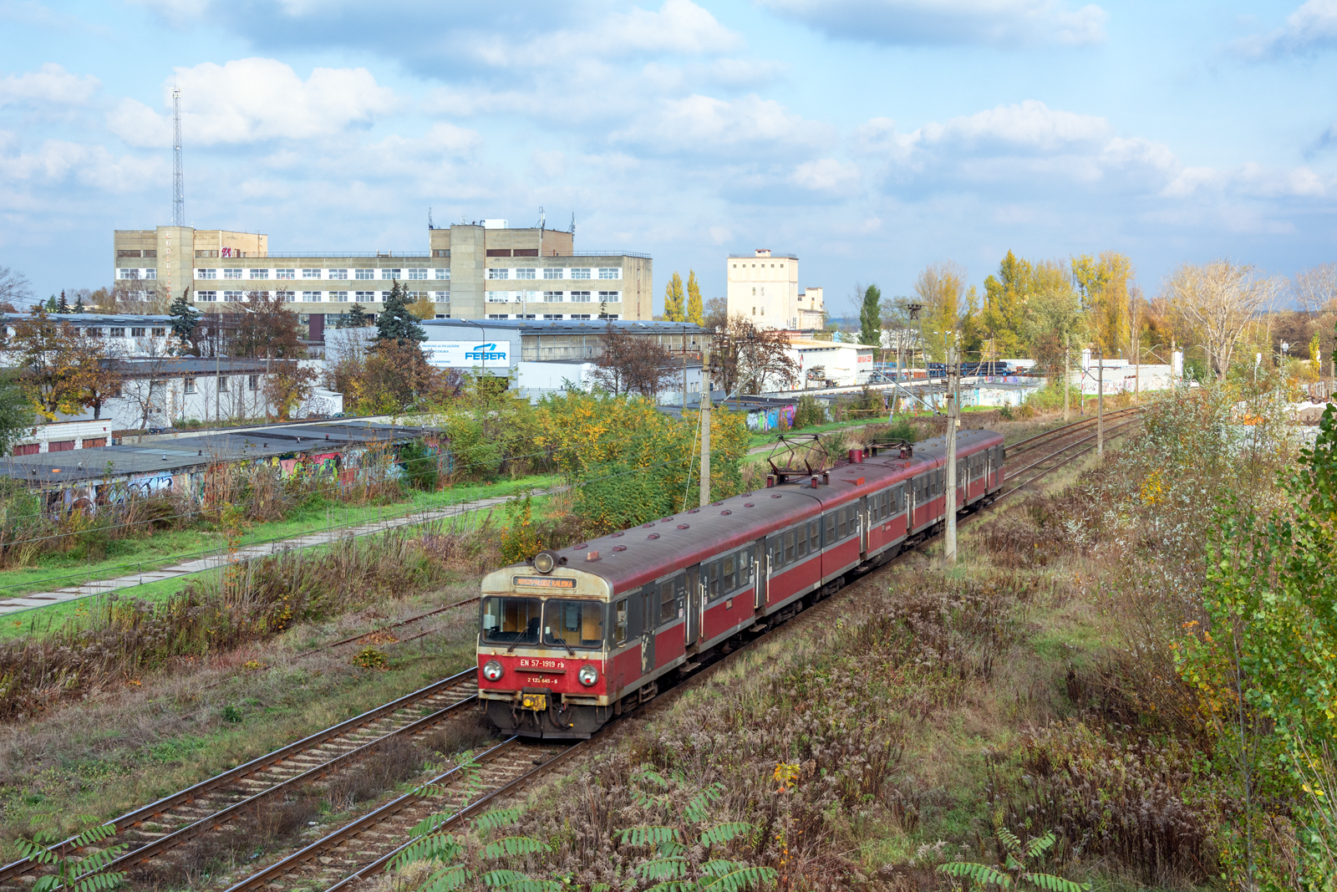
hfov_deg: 35.1
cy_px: 446
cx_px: 668
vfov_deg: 23.8
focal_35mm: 57
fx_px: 2117
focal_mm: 38
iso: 250
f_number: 9
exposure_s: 1/400
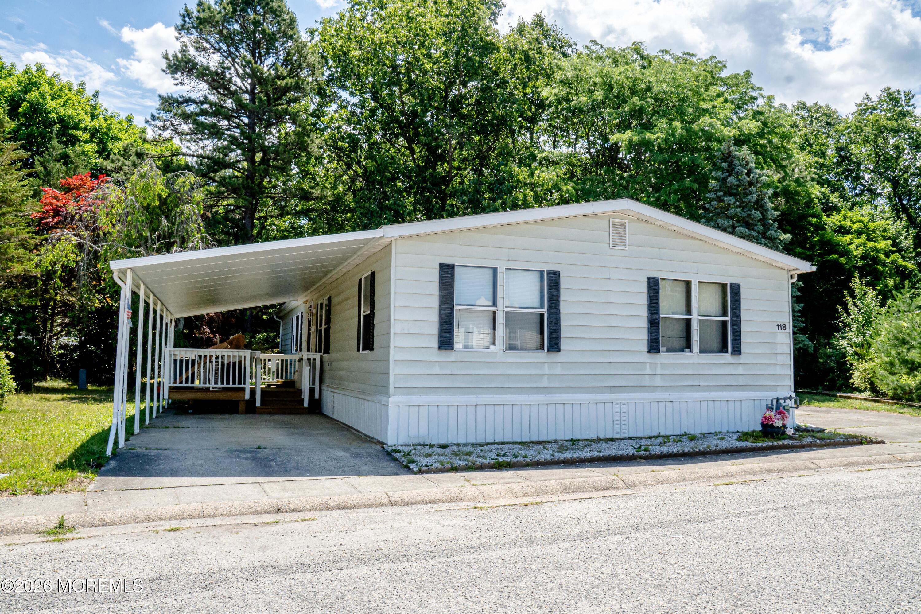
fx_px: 652
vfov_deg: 50.4
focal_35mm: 26
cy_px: 307
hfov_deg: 70.4
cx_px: 460
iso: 500
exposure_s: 1/250
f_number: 18
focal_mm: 17
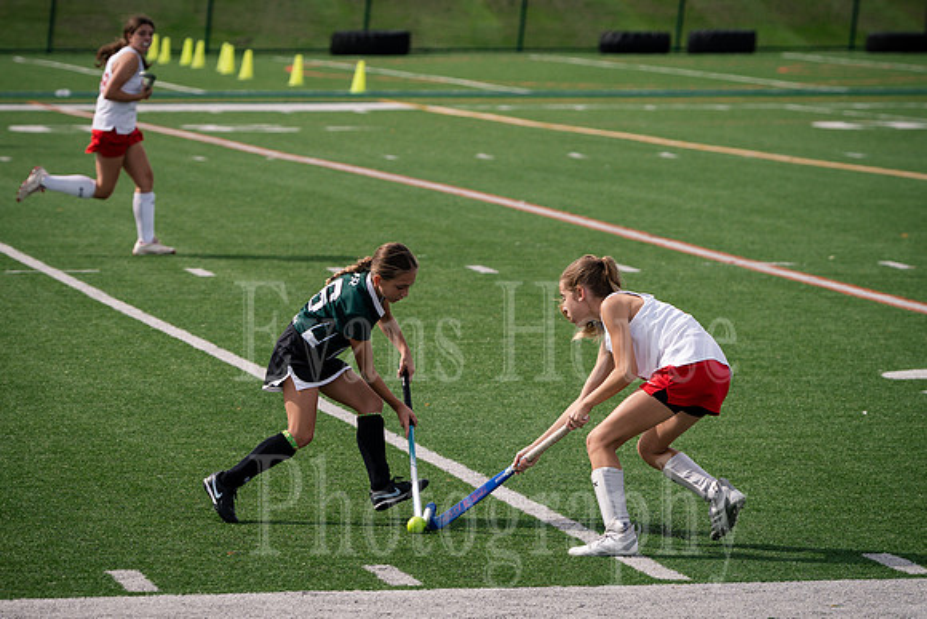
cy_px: 310
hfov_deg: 10.0
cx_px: 429
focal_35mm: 206
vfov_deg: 6.7
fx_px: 5316
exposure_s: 1/2000
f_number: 4
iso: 200
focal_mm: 136
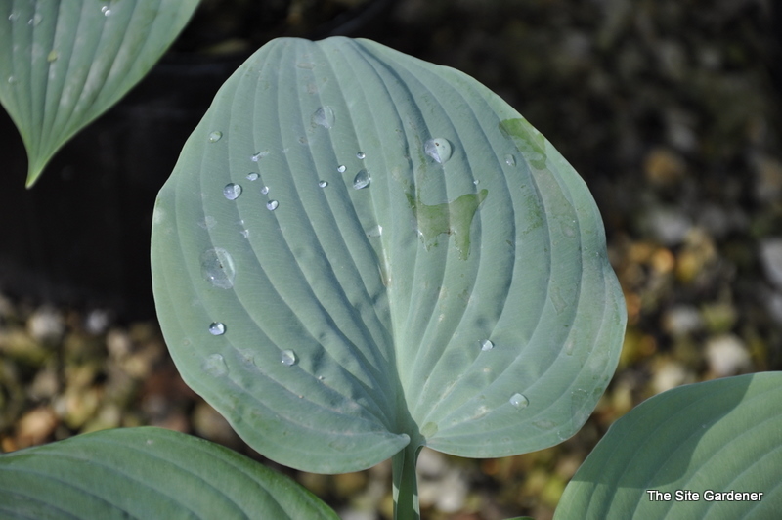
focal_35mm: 158
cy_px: 260
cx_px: 391
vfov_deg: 8.7
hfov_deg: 13.1
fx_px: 3418
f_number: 5.6
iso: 400
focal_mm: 105
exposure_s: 1/320
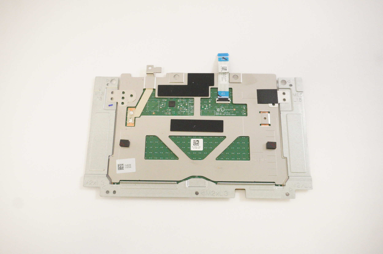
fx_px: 319
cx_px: 192
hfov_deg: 62.0
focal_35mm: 30
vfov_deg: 43.5
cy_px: 127
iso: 8000
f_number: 5.6
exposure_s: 1/320
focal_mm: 20
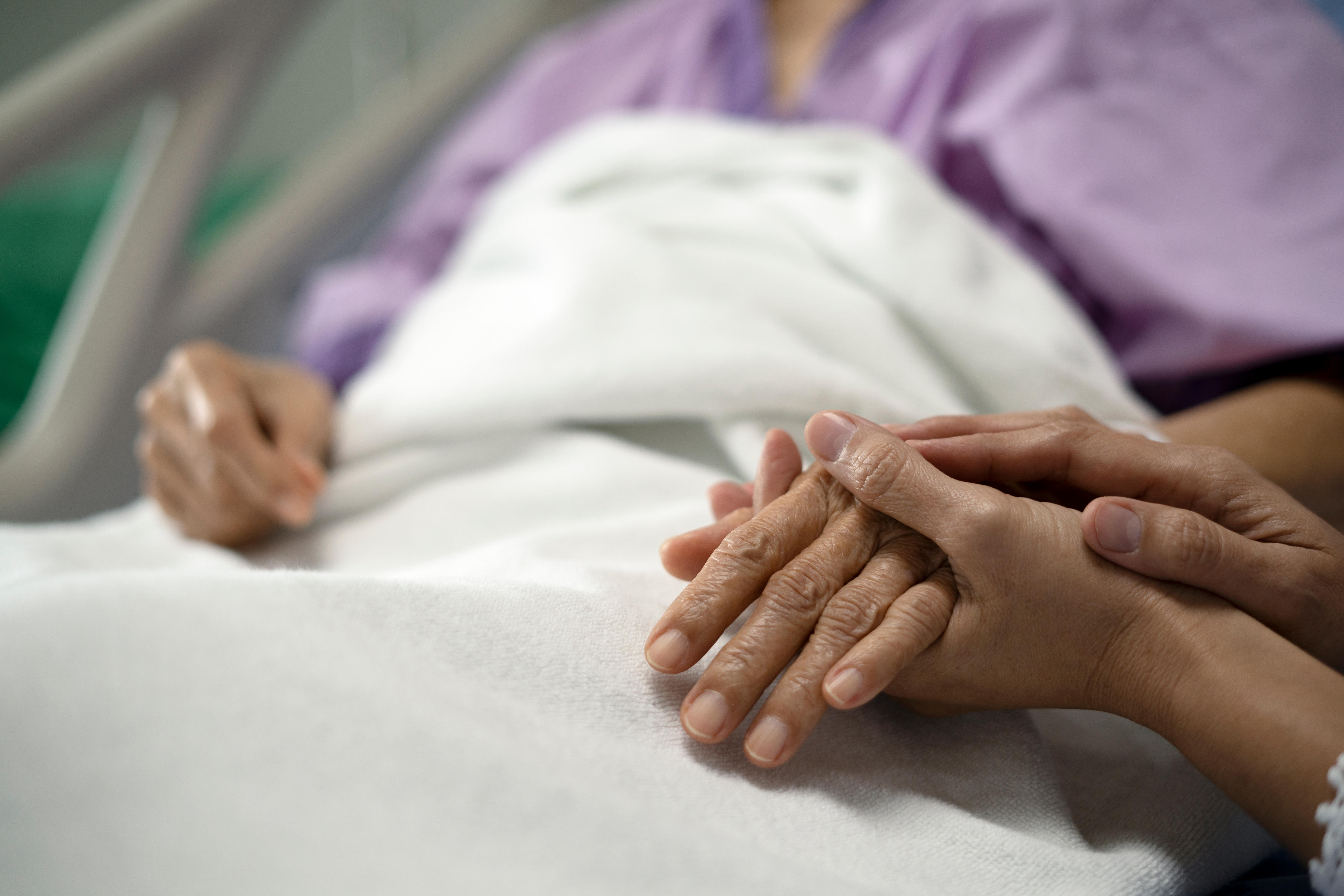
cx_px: 672
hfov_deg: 39.6
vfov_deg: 27.0
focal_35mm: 50
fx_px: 1866
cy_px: 448
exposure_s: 1/160
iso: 200
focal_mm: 50
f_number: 2.2
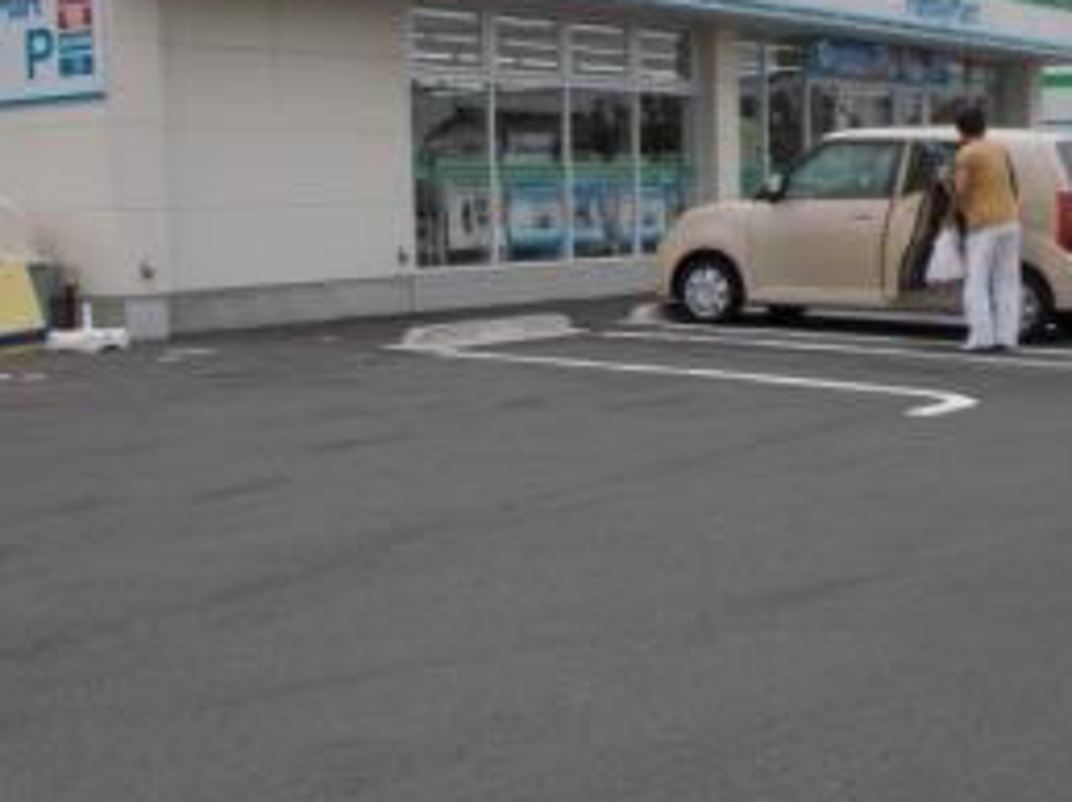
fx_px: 2042
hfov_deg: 29.3
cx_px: 424
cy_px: 445
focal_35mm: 66
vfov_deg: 22.2
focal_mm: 6.3
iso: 64
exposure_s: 1/250
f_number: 5.6
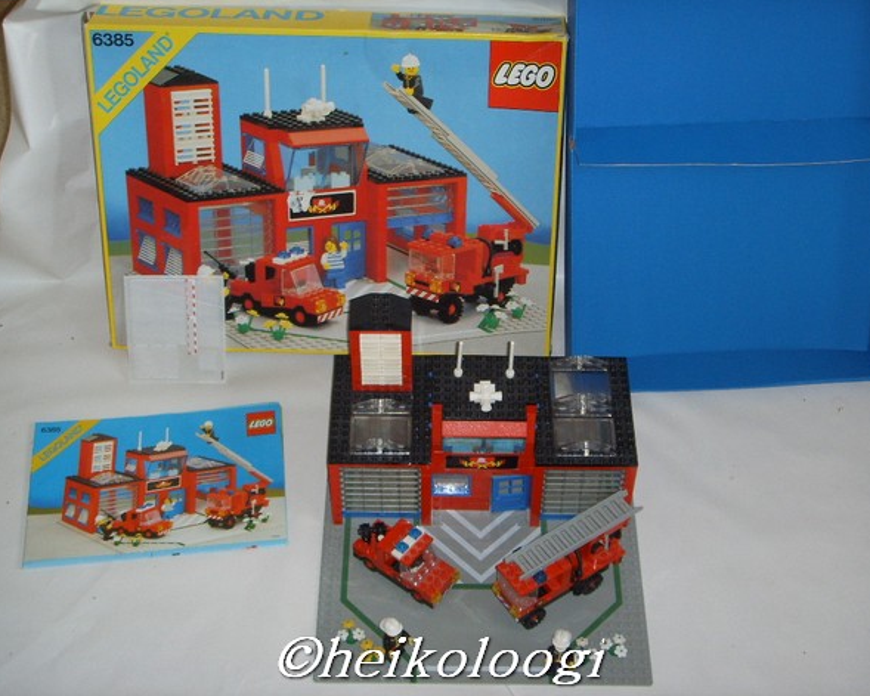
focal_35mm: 53
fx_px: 1364
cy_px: 343
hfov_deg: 35.4
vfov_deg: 28.6
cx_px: 443
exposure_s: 1/45
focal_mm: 8.8
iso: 100
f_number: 3.8
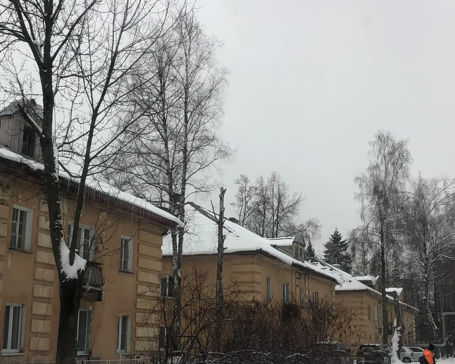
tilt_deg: +10.3
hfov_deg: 33.6
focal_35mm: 56
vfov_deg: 27.1
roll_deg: +2.4
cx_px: 234
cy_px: 161
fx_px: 754
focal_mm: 3.99
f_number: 1.8
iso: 20
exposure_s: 1/167
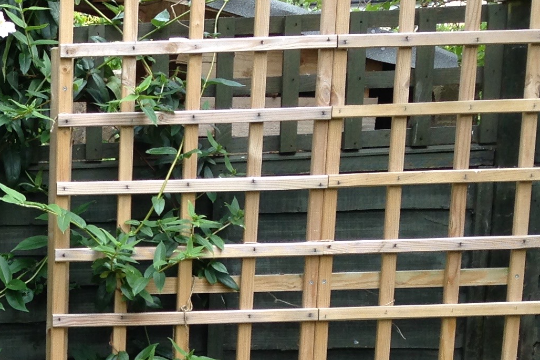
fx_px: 1635
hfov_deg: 17.6
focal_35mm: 109
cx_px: -157
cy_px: 502
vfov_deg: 12.1
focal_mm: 4.12
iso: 50
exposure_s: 1/256
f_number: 2.4
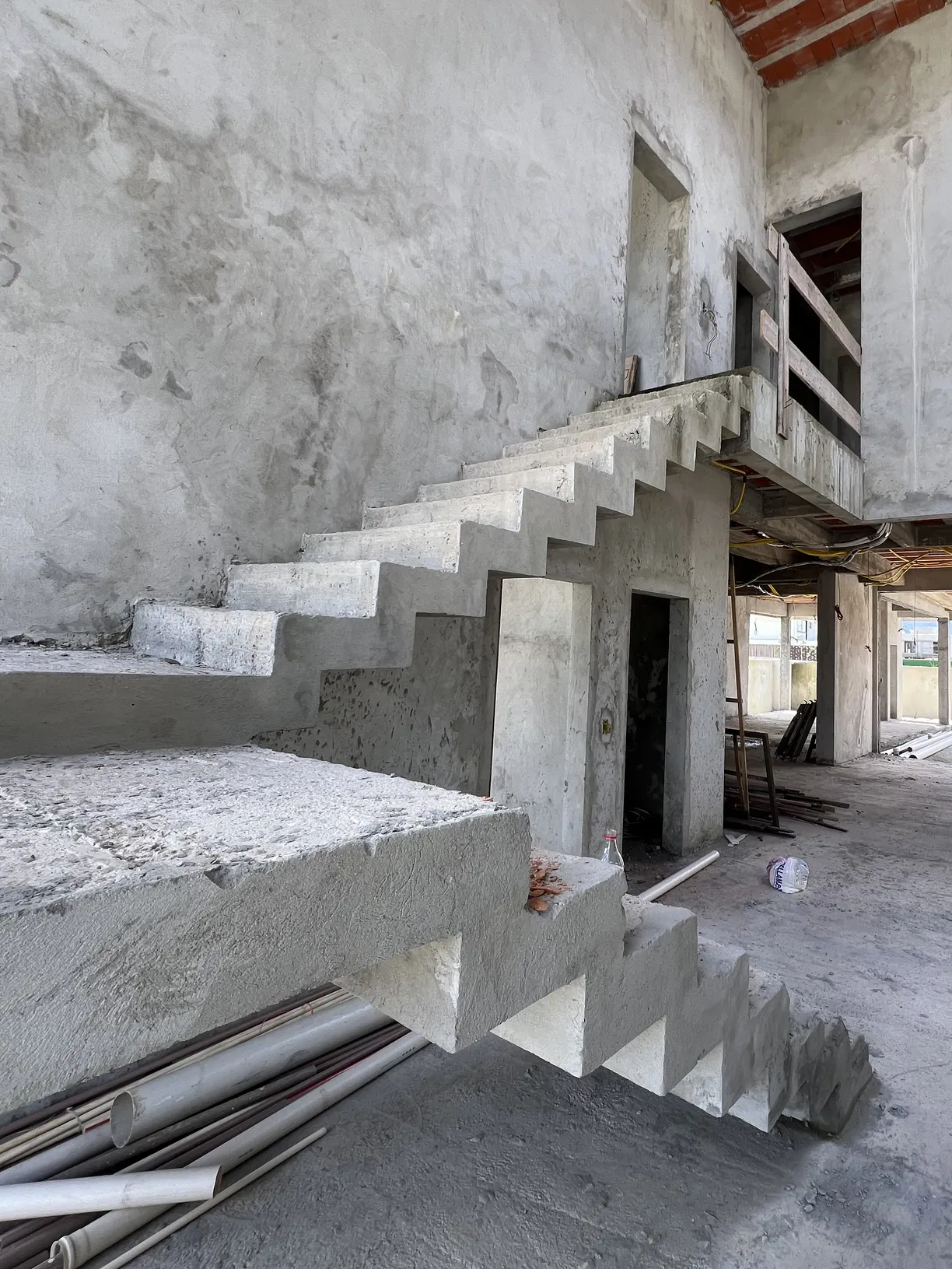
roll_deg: -1.5
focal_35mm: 17
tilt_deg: +6.2
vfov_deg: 90.8
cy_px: 582
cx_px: 604
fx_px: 623
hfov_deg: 73.3
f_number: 1.8
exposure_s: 1/146
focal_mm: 1.57
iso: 32
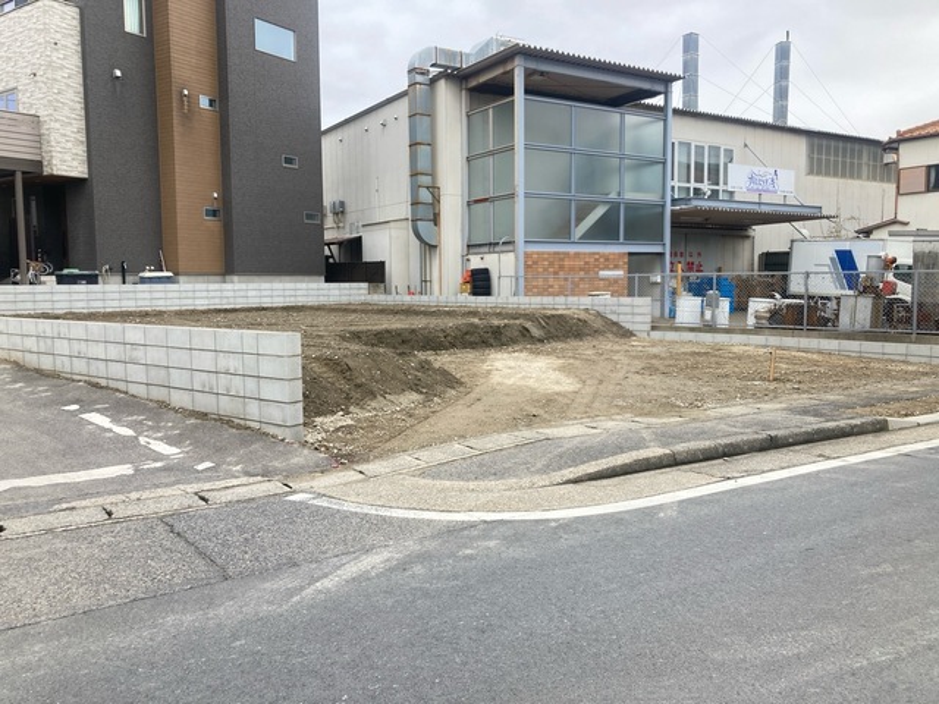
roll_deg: +0.0
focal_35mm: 28
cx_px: 470
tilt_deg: -2.8
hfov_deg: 63.4
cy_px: 352
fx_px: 760
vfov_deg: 49.7
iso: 25
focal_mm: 3.99
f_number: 1.8
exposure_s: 1/121
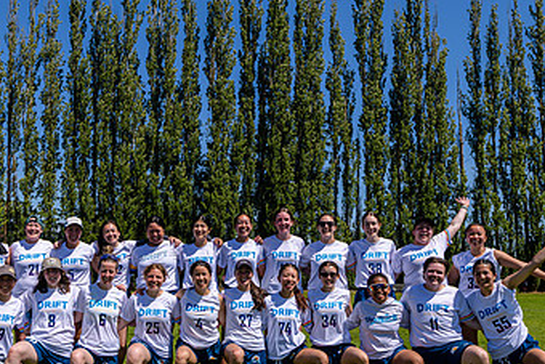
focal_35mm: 41
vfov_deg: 32.3
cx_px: 207
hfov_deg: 47.0
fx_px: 621
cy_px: 256
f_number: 5.6
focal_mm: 24
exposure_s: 1/500
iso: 64
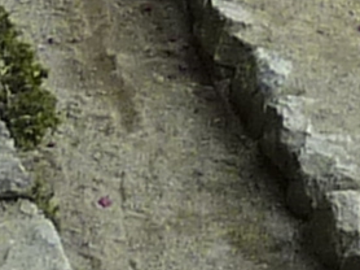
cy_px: -645
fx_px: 3678
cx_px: 851
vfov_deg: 4.0
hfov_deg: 5.4
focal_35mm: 354
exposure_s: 1/125
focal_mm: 4.4
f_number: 4
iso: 125
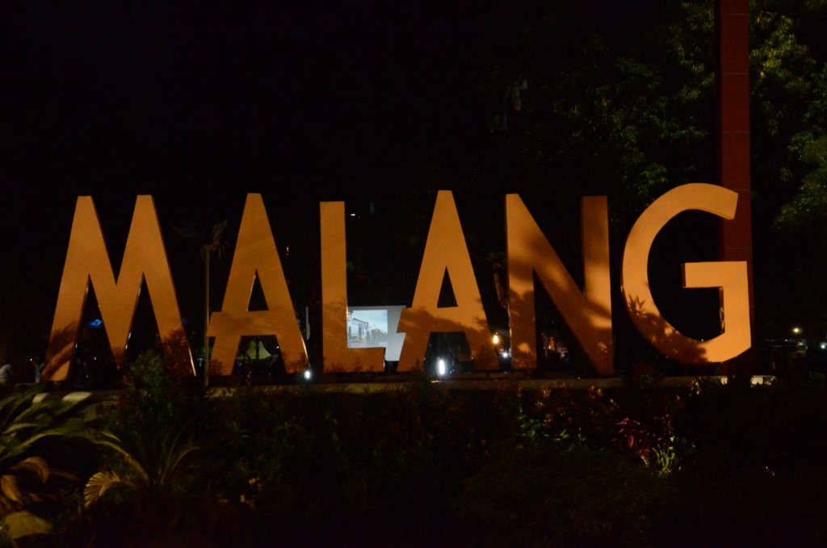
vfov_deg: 18.1
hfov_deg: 27.0
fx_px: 1719
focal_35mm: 75
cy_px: 274
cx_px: 414
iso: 6400
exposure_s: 1/50
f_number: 5.6
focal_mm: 50
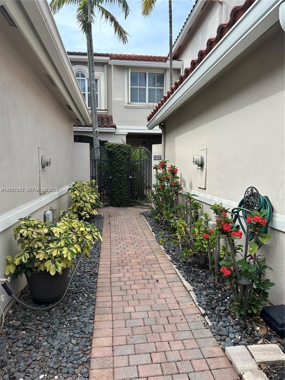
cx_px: 142
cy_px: 190
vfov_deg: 71.6
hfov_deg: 56.8
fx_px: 263
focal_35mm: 24
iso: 80
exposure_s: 1/1916
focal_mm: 6.86
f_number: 1.78
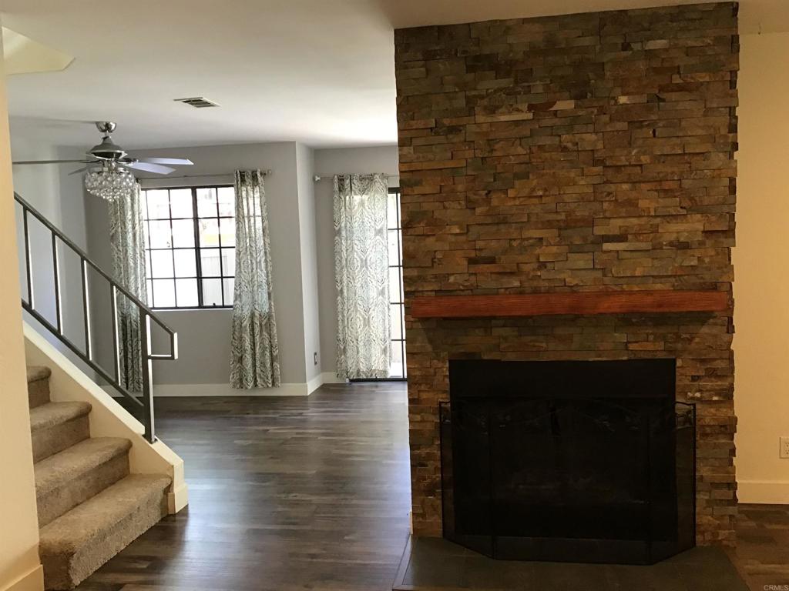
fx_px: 707
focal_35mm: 31
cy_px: 296
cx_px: 394
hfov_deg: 58.4
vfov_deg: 45.4
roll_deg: +1.9
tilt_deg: -5.2
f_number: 2.4
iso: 100
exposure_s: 1/30
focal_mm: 3.3
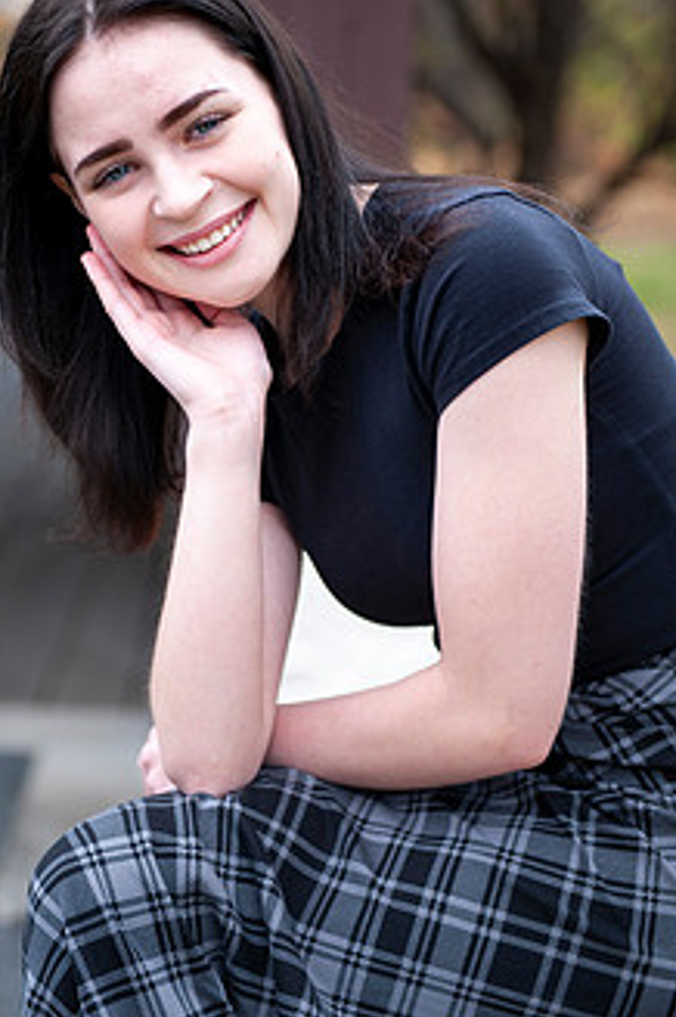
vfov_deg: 21.3
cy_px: 450
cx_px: 237
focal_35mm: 96
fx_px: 2710
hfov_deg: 14.2
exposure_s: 1/400
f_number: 2.8
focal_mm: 70
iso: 100
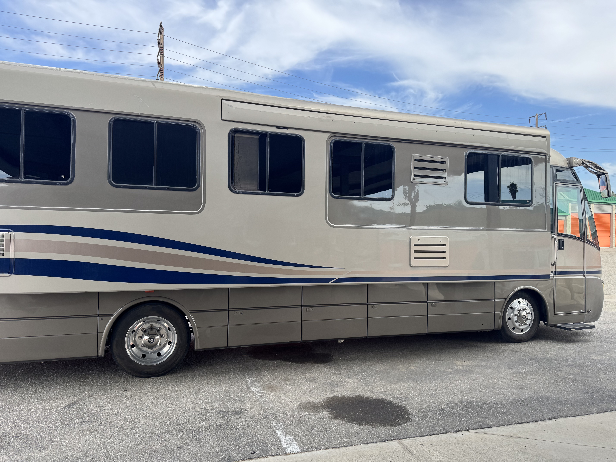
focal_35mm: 24
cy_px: 231
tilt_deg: -0.9
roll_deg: +0.2
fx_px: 427
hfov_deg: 71.6
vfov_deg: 56.8
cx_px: 308
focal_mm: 6.76
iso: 80
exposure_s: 1/1112
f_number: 1.78
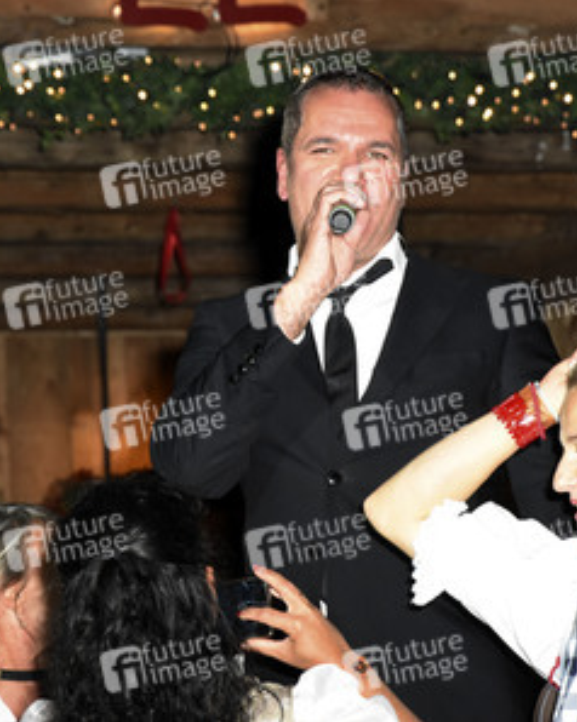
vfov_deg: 8.6
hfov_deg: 6.9
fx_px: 4780
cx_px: 341
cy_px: 361
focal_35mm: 224
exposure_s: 1/160
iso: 1600
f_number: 8
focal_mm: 105
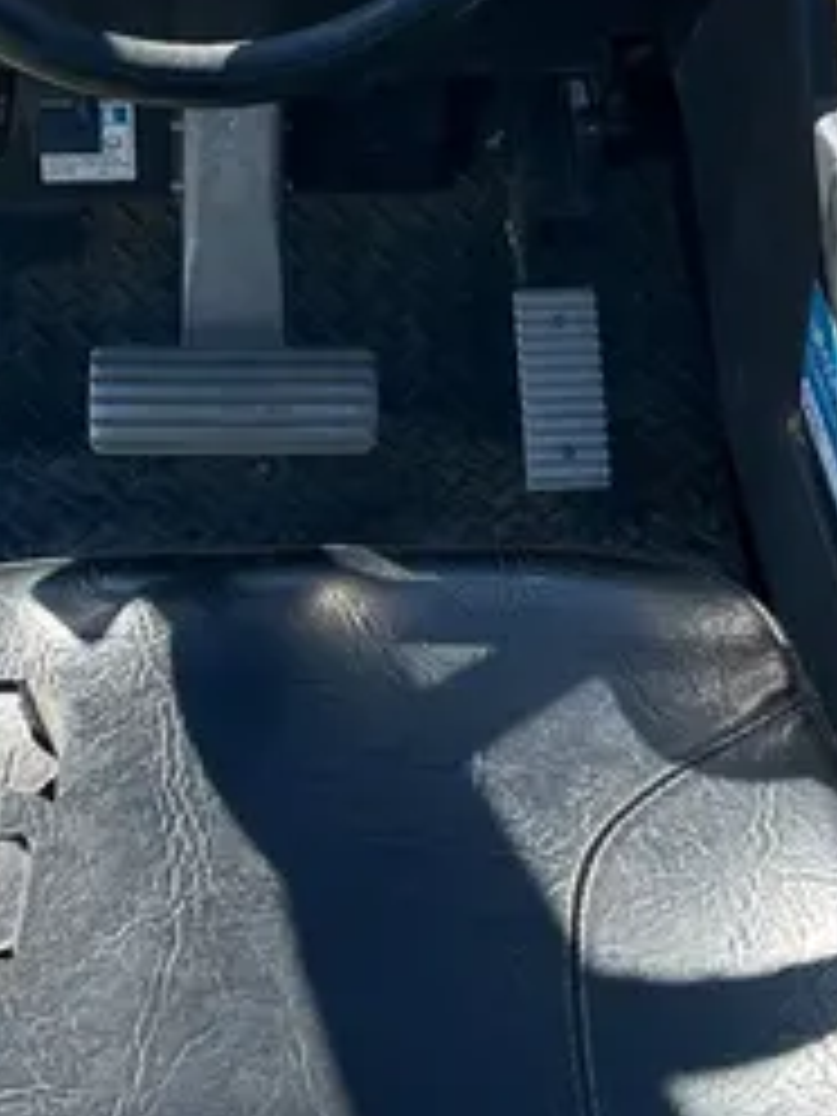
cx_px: 252
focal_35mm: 77
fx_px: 2482
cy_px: 322
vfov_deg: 25.1
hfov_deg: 19.1
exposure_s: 1/1751
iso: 50
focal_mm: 5.7
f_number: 1.5
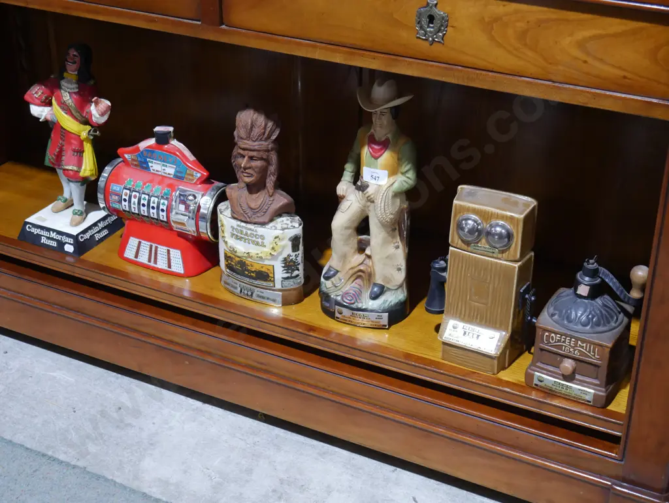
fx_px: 1121
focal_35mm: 58
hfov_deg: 33.2
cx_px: 334
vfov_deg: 25.3
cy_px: 252
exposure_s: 1/60
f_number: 5.4
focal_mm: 29
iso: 1250
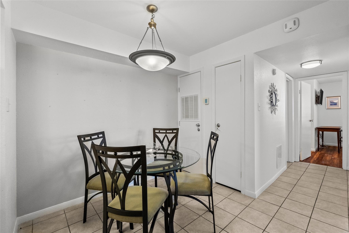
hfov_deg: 95.0
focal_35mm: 16
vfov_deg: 72.1
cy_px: 116
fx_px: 160
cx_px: 174
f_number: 9
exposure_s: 1/15
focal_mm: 16.5
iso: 2000
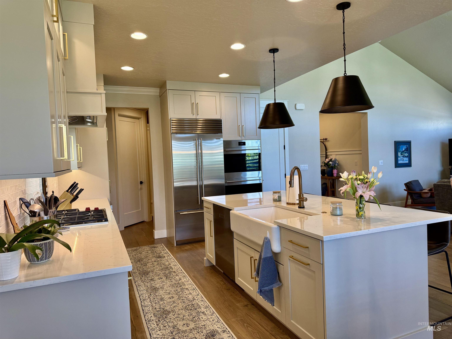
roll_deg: +2.5
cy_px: 170
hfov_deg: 71.6
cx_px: 226
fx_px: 313
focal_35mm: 24
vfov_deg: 56.8
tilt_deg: -1.5
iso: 125
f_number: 1.78
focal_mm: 6.76
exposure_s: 1/120
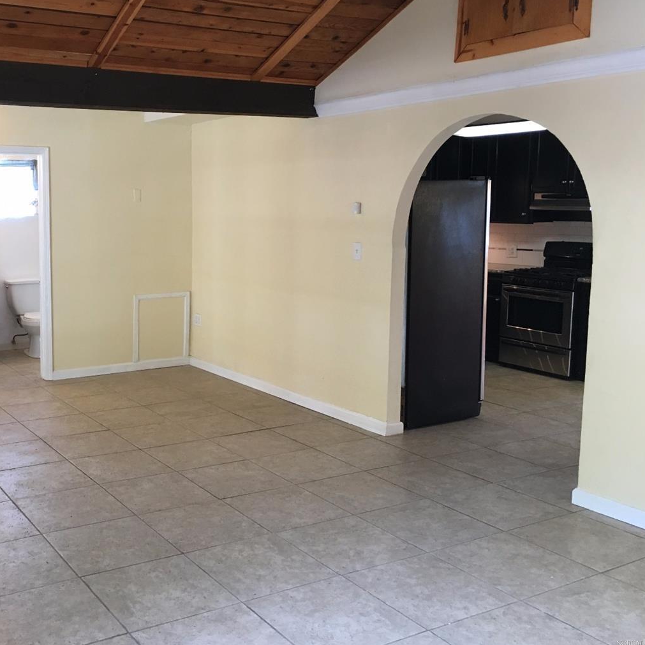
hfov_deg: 42.7
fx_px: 801
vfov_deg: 43.8
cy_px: 295
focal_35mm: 38
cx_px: 170
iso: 100
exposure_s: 1/30
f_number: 2.2
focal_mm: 4.15
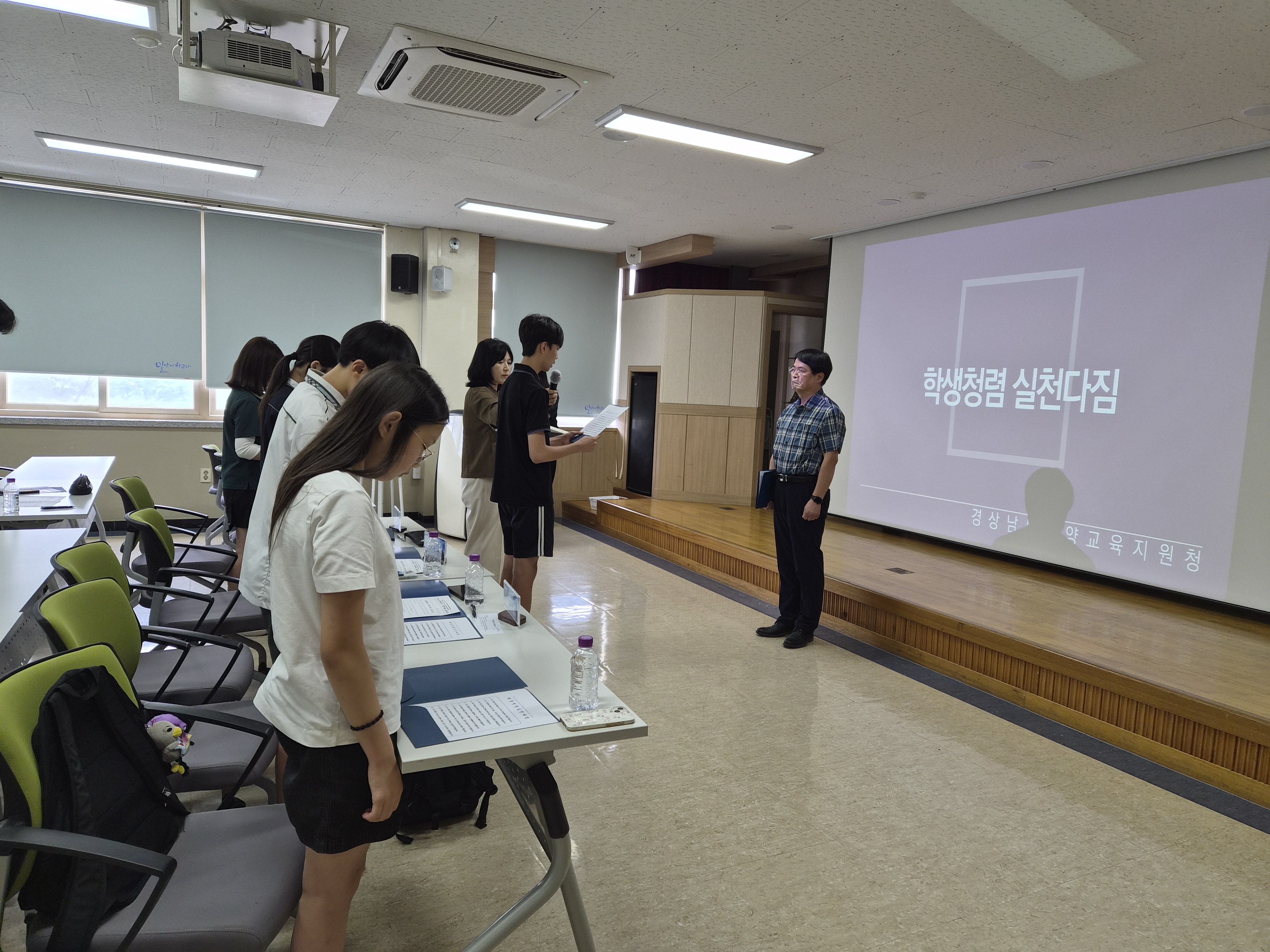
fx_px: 844
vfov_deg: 58.9
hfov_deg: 73.9
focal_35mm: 23
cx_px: 635
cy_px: 476
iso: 80
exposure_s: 1/180
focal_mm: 5.4
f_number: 1.8
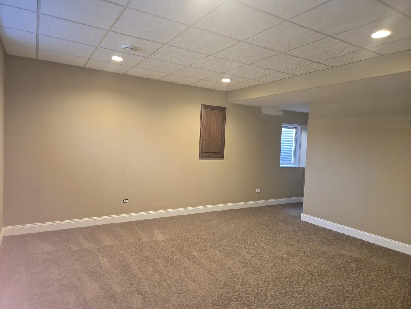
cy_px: 154
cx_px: 206
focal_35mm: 23
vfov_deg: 58.9
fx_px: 273
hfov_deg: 73.9
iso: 125
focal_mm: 5.4
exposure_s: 1/24
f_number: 1.8
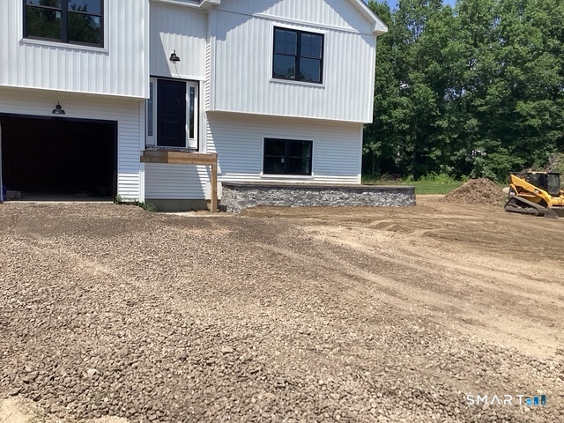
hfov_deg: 58.4
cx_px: 282
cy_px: 212
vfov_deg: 45.4
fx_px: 505
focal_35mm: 31
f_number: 2.4
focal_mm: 3.3
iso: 25
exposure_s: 1/1431
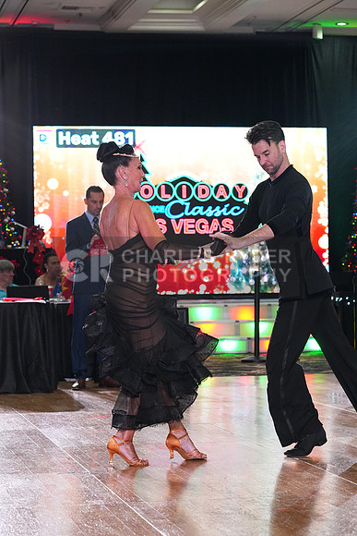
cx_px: 178
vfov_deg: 20.6
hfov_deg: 13.8
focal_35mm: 99
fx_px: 1472
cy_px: 268
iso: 6400
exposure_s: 1/400
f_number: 6.3
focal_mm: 99
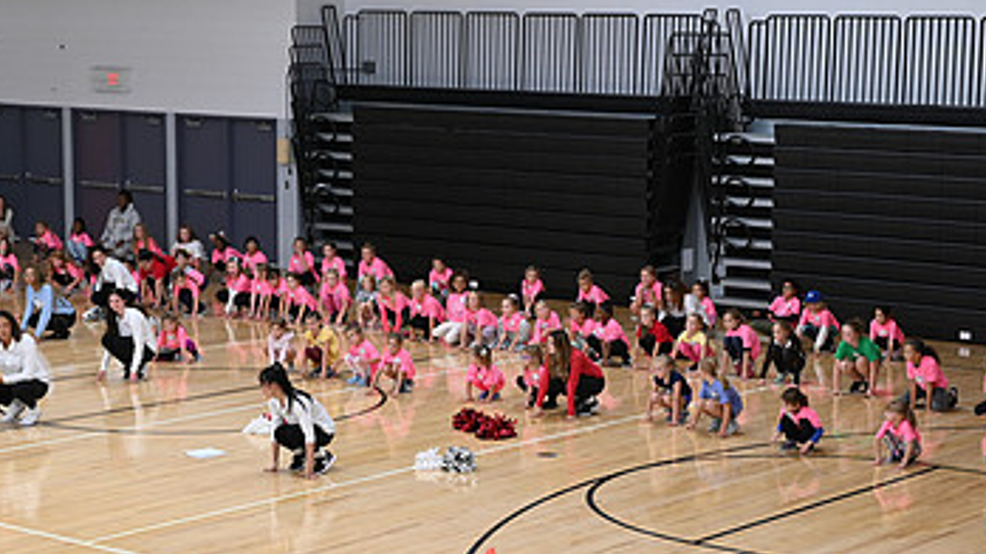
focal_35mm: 87
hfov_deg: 24.4
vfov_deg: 13.9
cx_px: 599
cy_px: 373
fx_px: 2274
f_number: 3.5
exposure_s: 1/50
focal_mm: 50
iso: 800
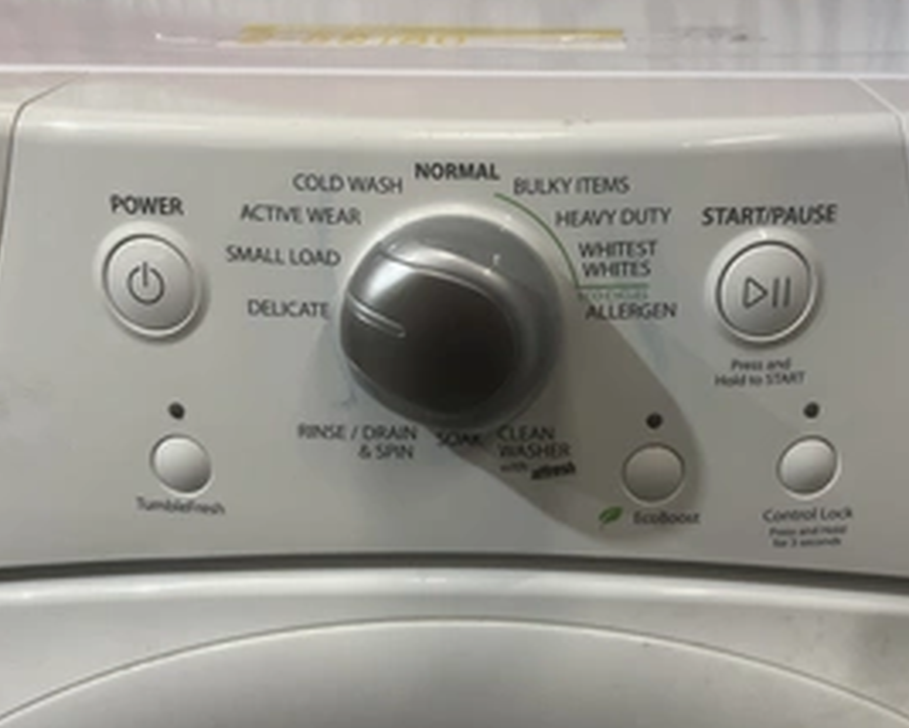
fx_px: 1023
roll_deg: +3.4
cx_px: 541
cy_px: 323
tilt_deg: -21.7
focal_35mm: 38
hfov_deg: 47.7
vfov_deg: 39.1
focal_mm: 5.1
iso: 80
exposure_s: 1/120
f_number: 1.6
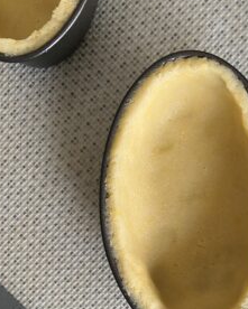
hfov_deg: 31.9
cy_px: 262
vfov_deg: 38.3
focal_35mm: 46
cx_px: 200
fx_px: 422
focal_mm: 4.25
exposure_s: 1/60
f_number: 1.8
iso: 125
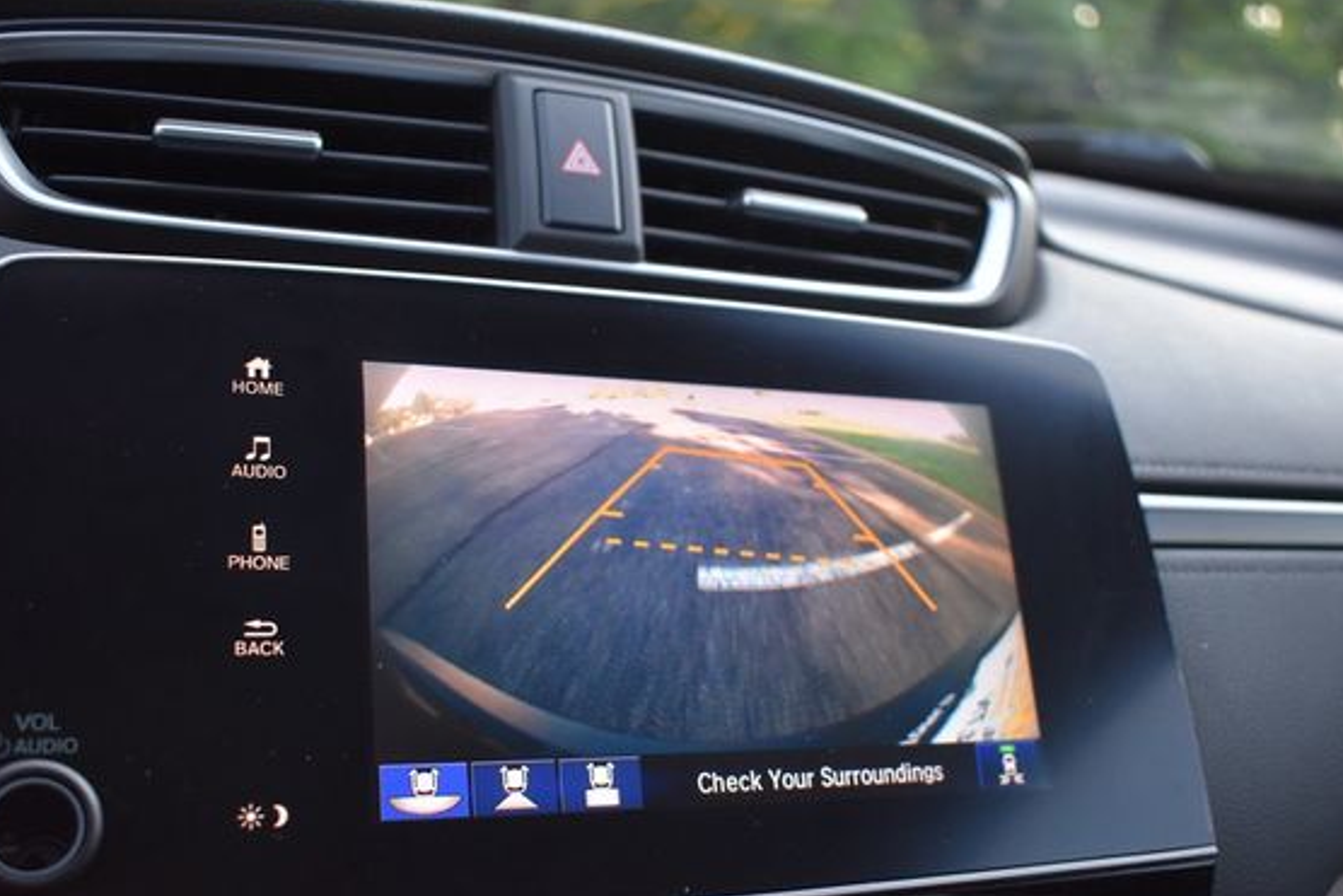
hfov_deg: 50.7
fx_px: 1418
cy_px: 489
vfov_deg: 35.0
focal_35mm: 38
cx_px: 667
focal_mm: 22
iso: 800
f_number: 3.8
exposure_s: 1/200
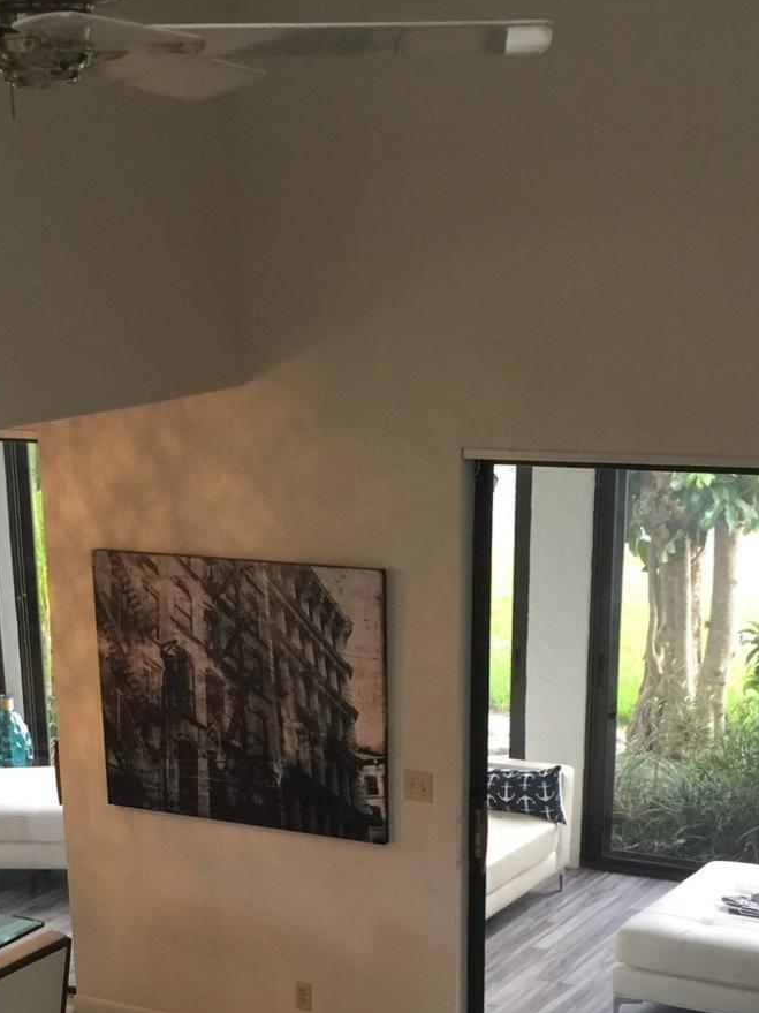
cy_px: 999
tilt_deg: -21.7
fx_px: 1930
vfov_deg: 27.8
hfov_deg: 22.2
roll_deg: +2.1
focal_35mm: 66
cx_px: 260
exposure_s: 1/15
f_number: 2.2
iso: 40
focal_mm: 4.15
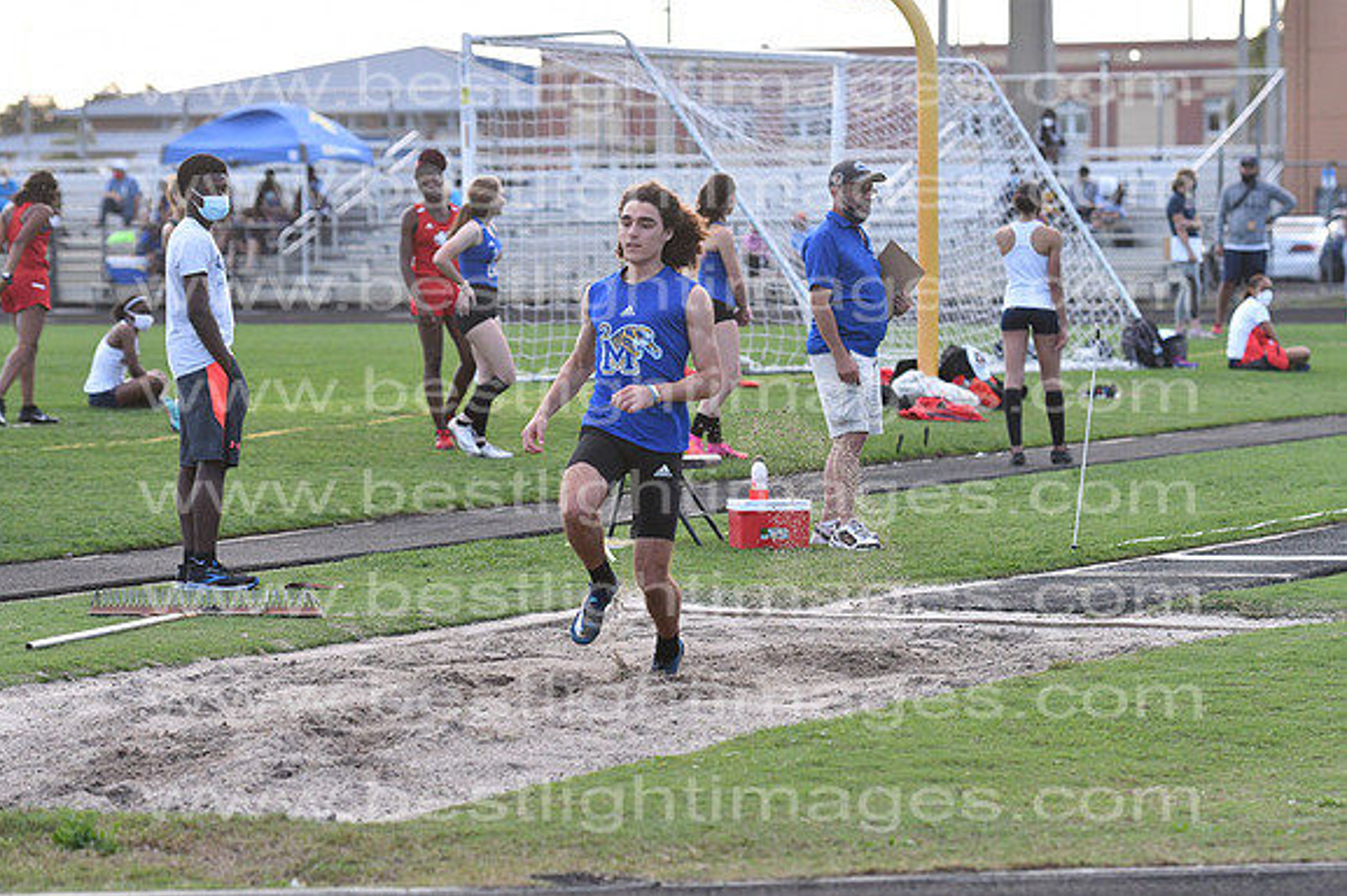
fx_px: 6207
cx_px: 672
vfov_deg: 8.3
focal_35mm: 166
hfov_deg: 12.4
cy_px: 447
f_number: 4
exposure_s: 1/5000
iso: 1250
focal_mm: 110
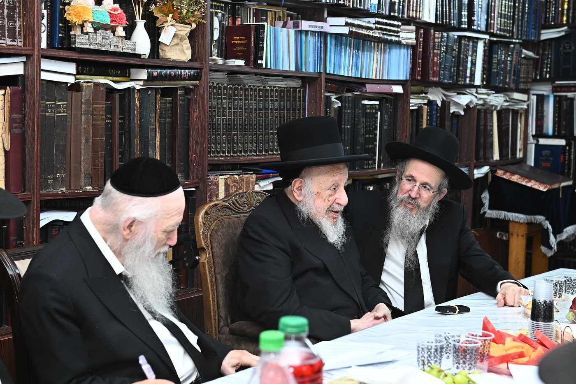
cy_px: 192
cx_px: 288
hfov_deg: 32.4
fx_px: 992
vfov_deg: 21.9
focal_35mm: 62
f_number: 5.6
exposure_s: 1/200
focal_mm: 62
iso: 2000
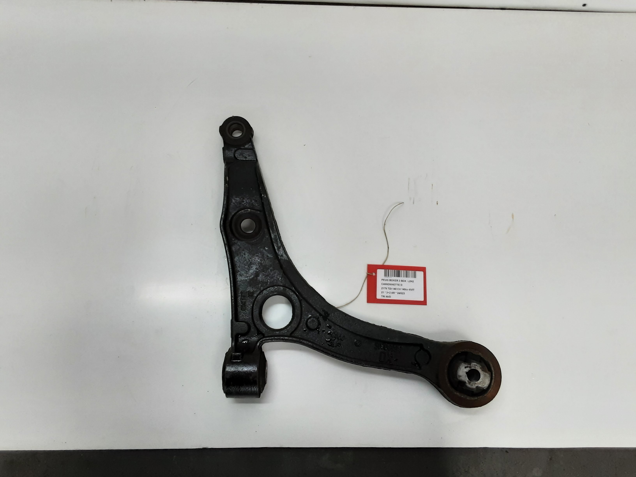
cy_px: 238
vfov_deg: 51.4
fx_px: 496
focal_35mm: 27
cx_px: 318
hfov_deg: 65.3
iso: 80
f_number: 1.9
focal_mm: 2.91
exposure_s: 1/100
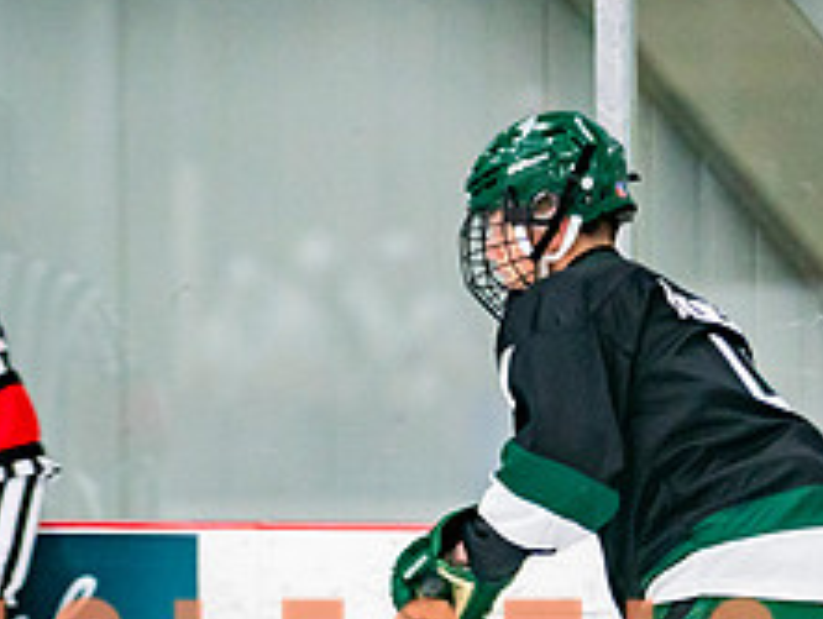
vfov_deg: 2.3
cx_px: 747
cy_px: 903
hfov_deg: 3.1
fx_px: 15423
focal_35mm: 648
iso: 2000
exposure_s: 1/640
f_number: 2.8
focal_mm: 180
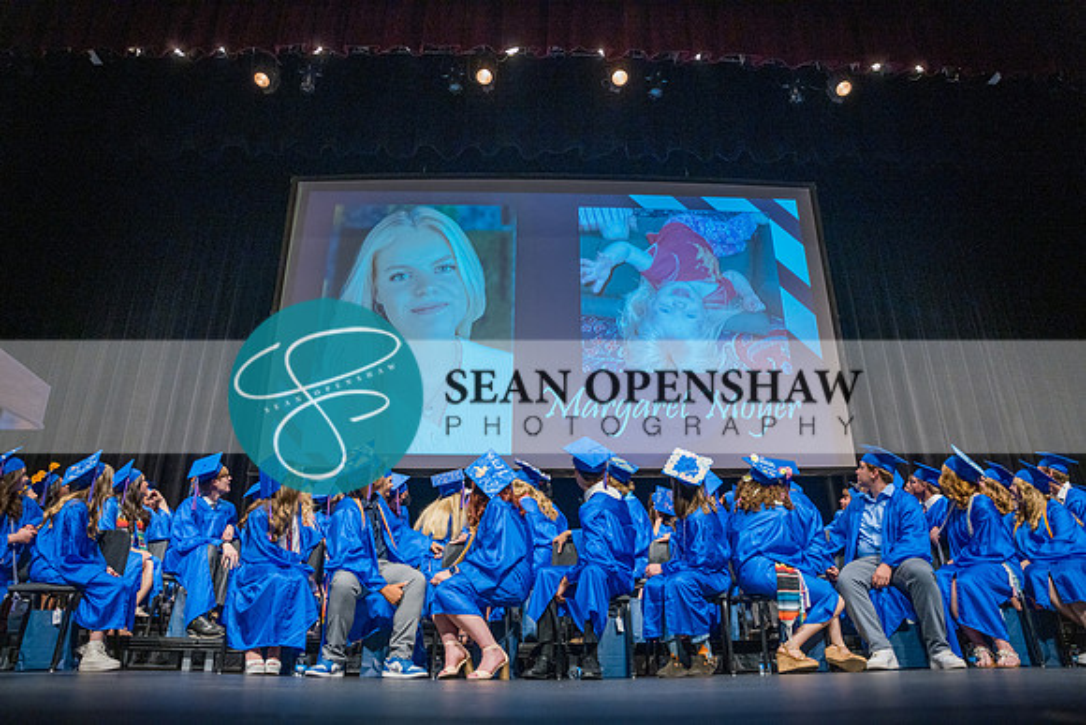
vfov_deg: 53.2
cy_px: 362
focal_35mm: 24
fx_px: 724
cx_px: 543
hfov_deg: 73.7
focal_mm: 24
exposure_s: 1/160
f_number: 2.8
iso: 2500
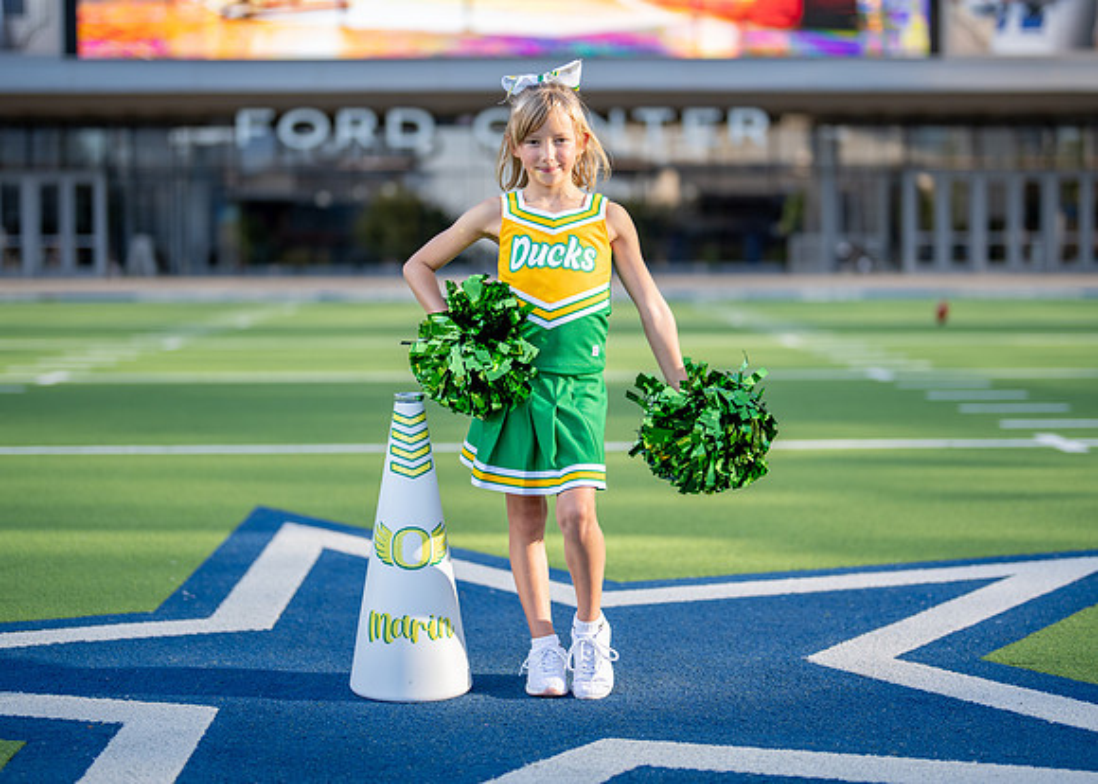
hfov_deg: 31.0
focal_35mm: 63
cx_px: 567
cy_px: 347
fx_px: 1978
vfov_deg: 22.4
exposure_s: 1/2500
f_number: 1.2
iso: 100
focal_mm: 50
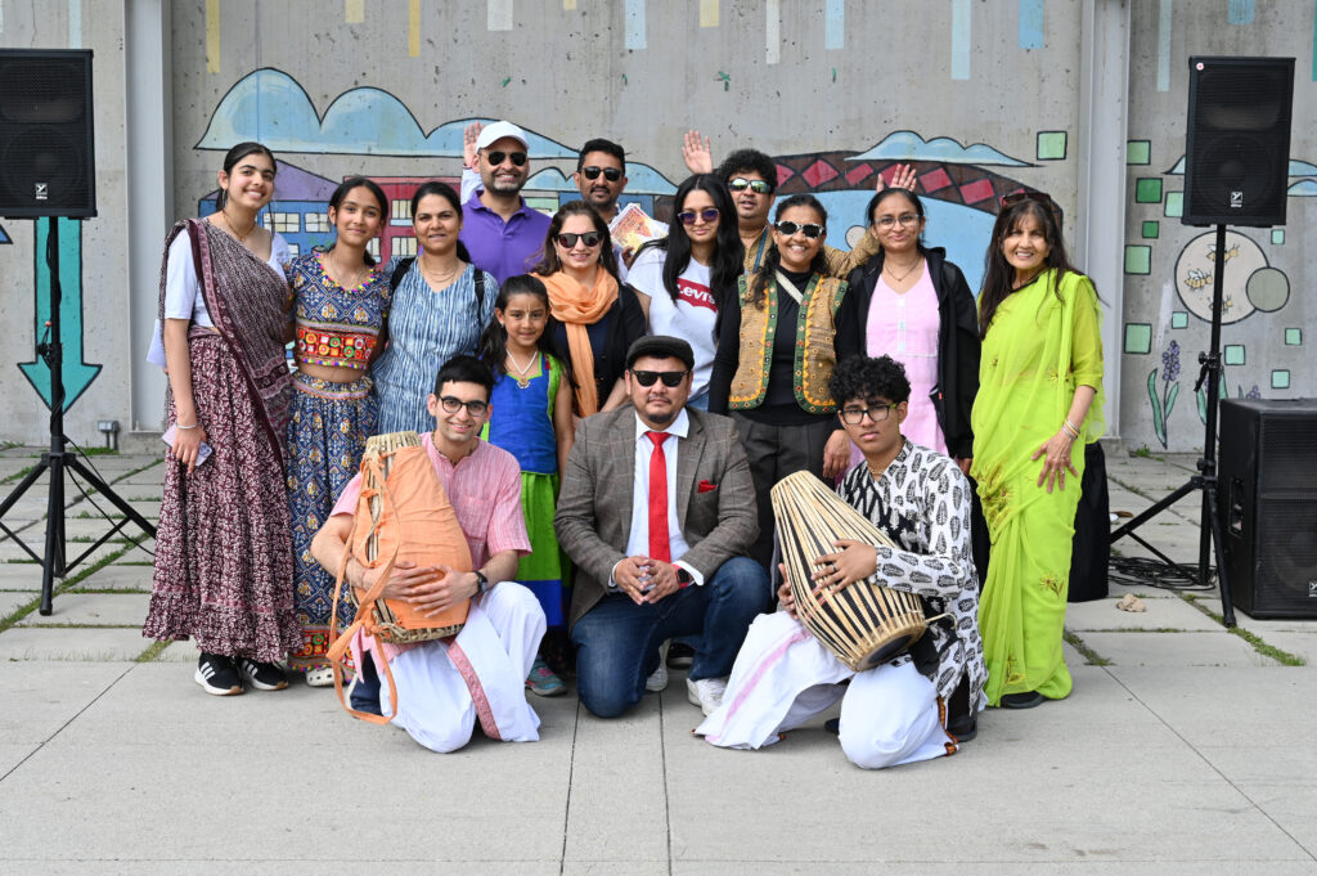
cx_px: 658
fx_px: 1791
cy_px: 438
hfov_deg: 40.4
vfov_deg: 27.5
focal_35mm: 49
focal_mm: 49
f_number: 8
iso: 100
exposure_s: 1/100
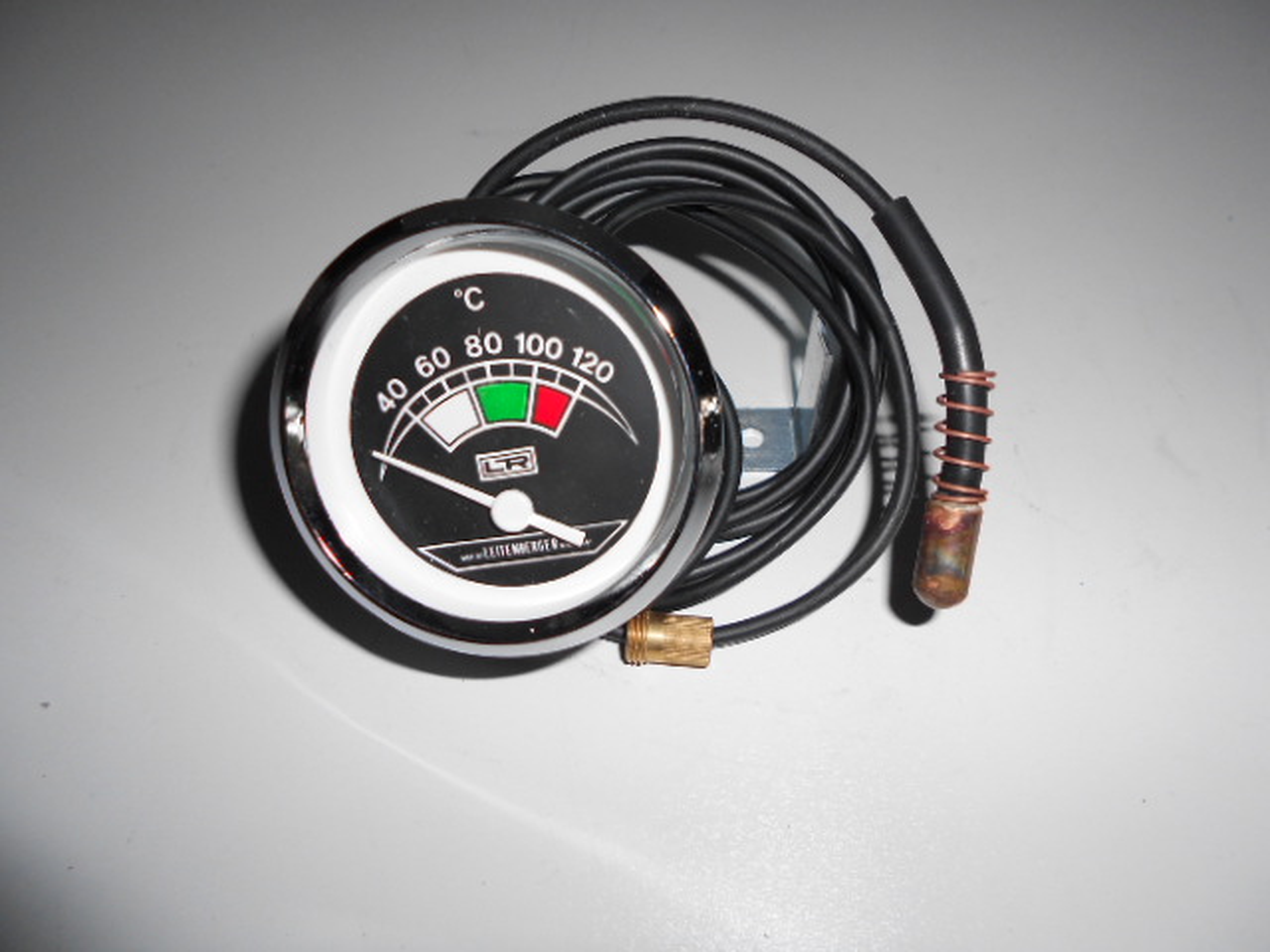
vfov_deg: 53.1
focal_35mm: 26
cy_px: 476
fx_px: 954
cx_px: 635
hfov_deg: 67.3
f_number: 8
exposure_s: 1/25
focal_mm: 4.6
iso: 80
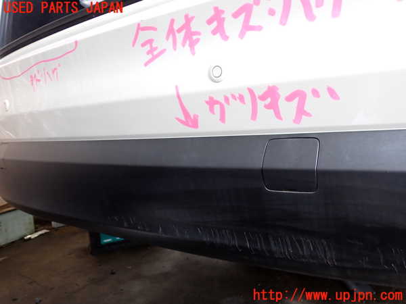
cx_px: 203
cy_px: 152
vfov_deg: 46.8
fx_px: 352
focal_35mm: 30
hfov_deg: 60.0
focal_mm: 5.4
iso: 200
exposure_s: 1/80
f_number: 2.3
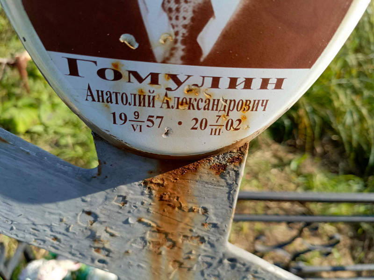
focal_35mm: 25
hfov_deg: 69.4
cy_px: 140
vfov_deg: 54.9
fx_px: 270
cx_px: 187
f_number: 1.69
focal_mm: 4.76
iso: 112
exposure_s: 1/453
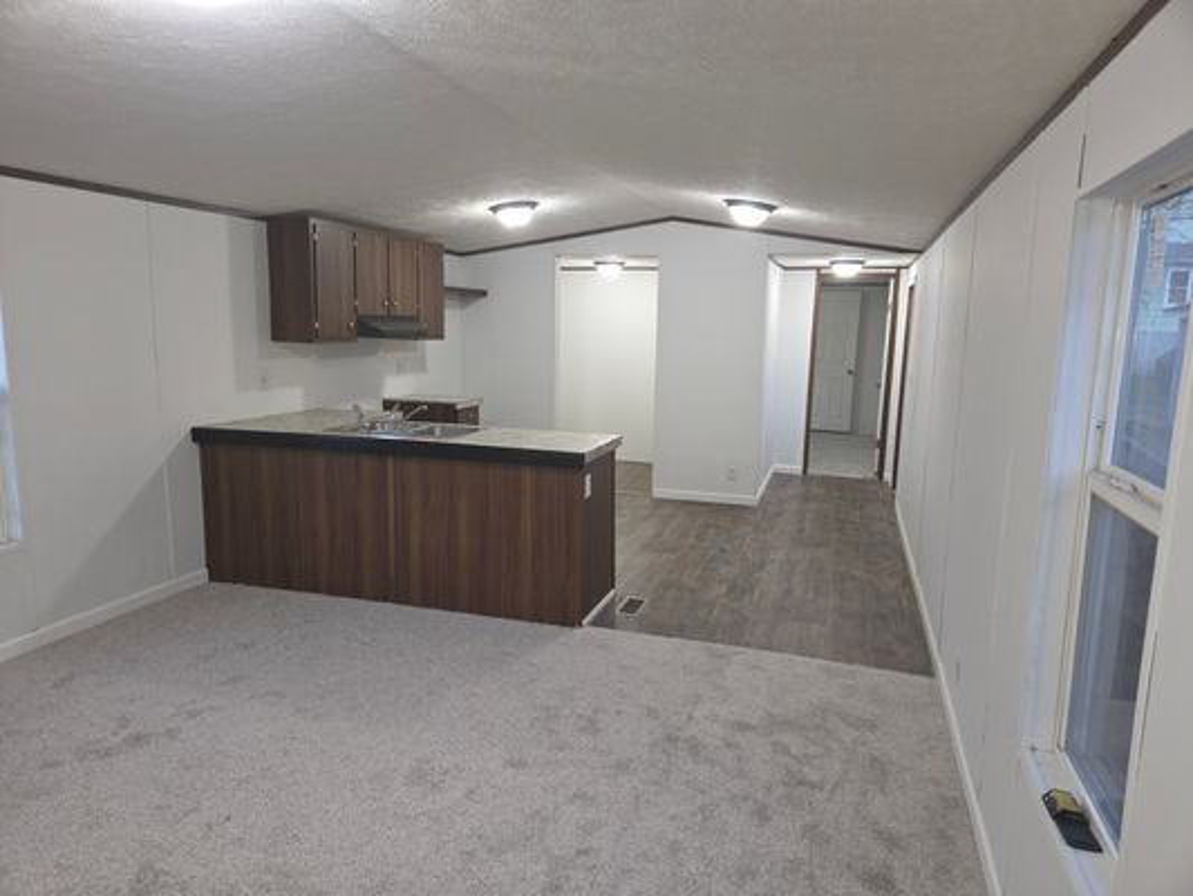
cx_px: 596
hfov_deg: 73.9
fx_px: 793
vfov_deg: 58.9
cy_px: 448
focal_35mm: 23
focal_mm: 5.4
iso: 100
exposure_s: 1/30
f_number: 1.8
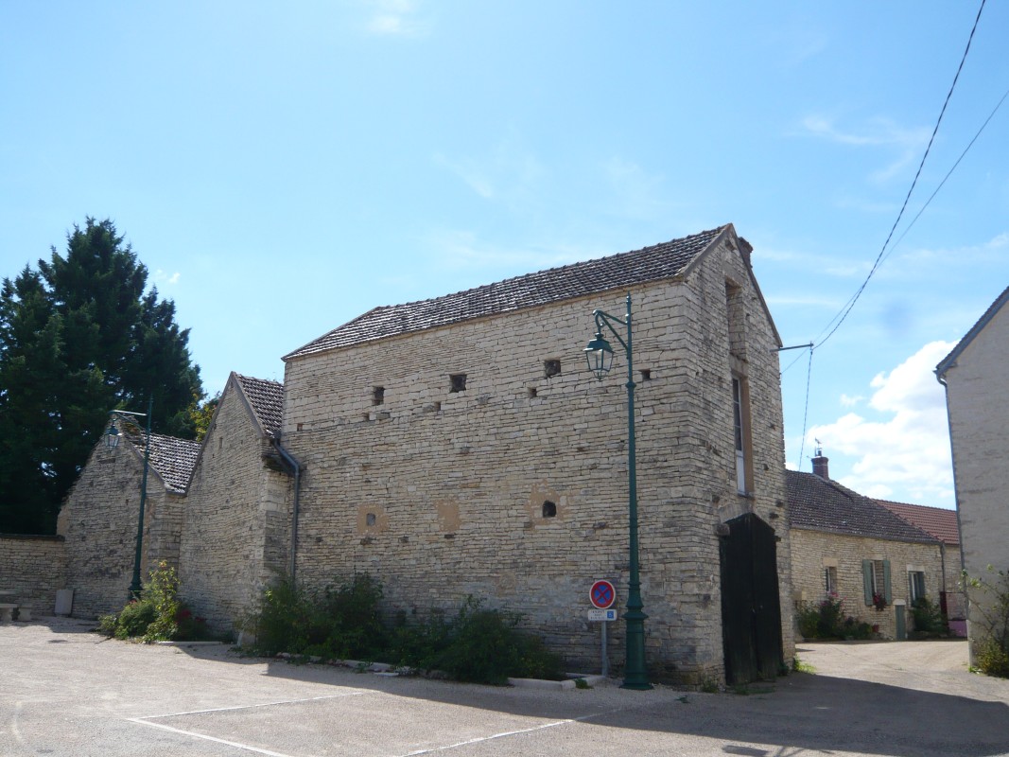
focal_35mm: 30
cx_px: 504
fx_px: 874
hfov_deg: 60.0
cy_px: 378
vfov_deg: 46.8
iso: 100
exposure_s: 1/160
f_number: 8
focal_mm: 4.9
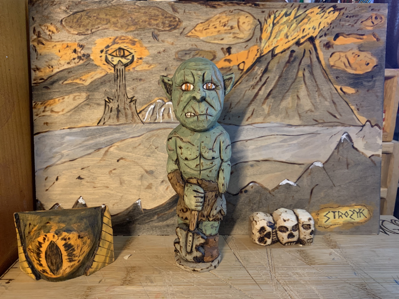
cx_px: 200
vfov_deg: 53.1
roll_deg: -1.1
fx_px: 300
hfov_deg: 67.3
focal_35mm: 26
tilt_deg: -12.5
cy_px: 150
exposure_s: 1/58
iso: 400
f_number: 1.8
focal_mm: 4.25
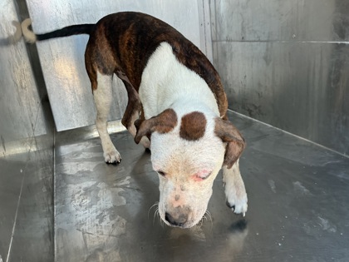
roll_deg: +7.9
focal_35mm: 29
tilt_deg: -21.3
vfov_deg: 48.2
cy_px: 131
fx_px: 292
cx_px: 174
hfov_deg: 61.7
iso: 32
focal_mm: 3
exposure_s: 1/120
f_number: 1.8
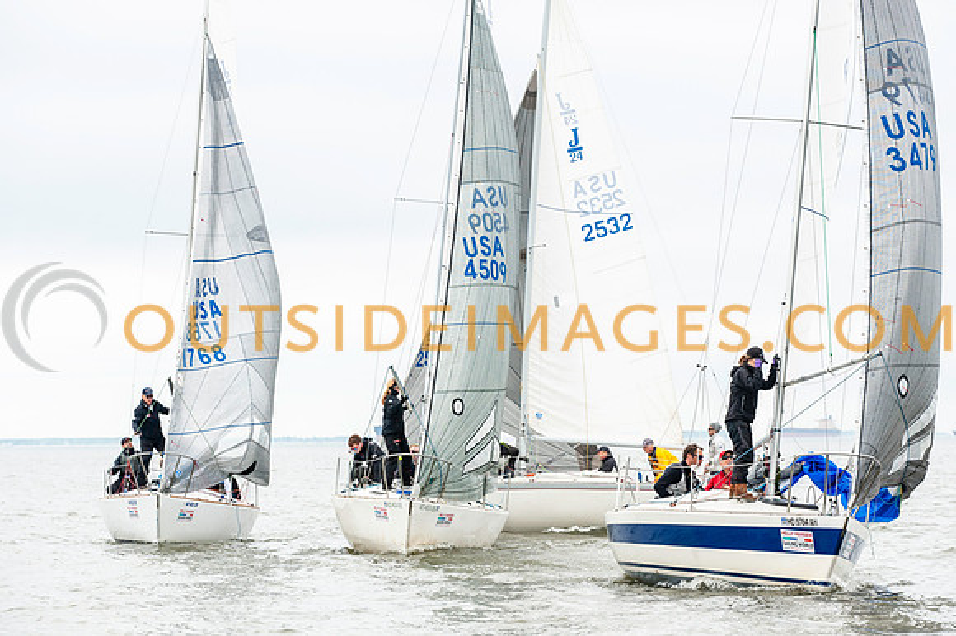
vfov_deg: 9.1
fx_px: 4018
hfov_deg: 13.6
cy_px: 353
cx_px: 478
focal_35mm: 151
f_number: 5.6
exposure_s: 1/2500
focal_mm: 135
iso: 500
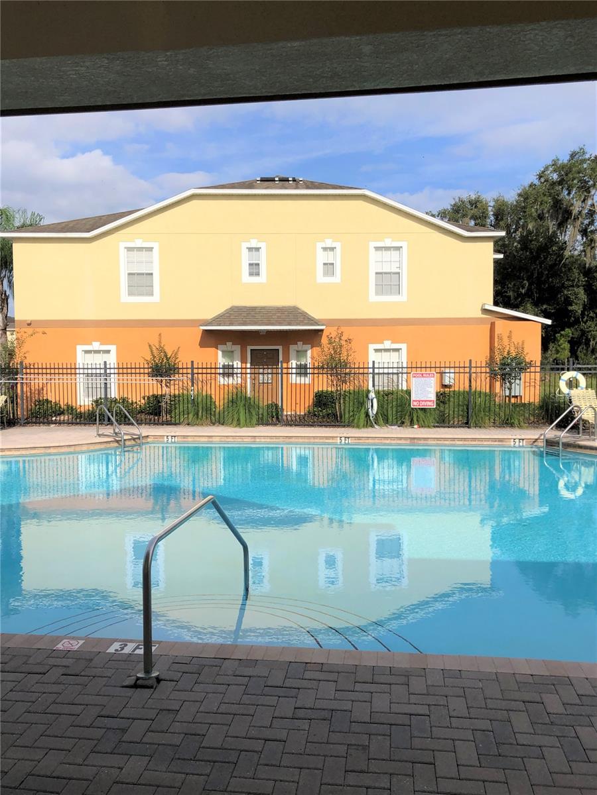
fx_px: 644
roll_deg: +0.1
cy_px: 398
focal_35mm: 28
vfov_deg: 63.4
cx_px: 298
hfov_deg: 49.7
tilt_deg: -3.1
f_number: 1.8
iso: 25
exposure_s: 1/4049
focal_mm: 4
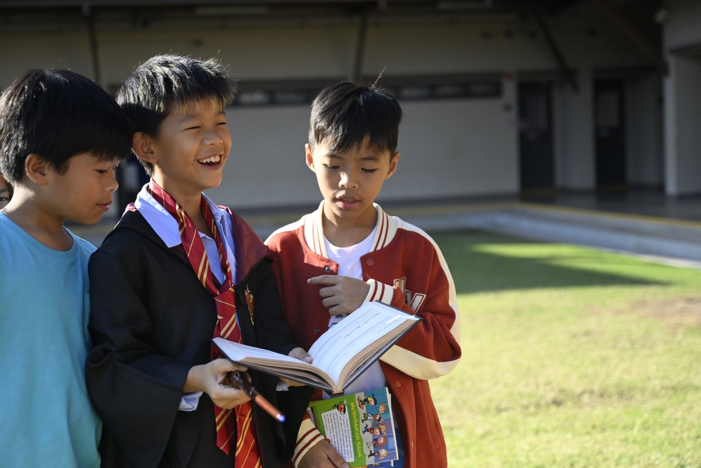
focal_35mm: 50
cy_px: 234
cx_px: 350
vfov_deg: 27.0
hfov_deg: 39.6
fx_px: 974
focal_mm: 50
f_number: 2.8
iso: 1400
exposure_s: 1/8000
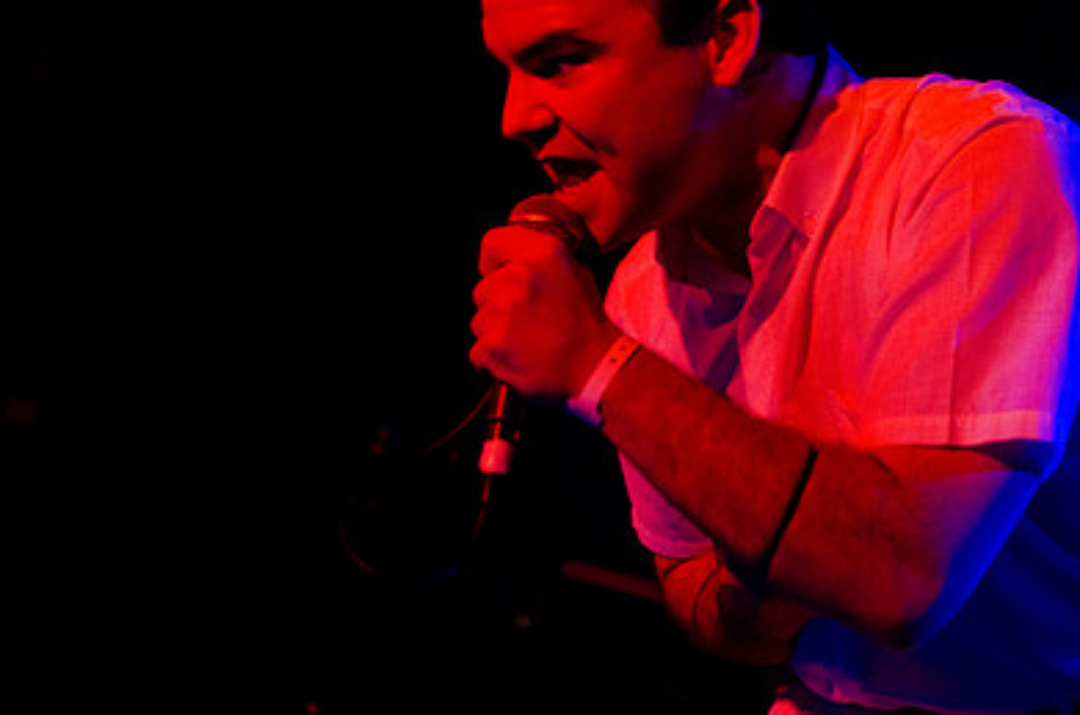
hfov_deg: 20.8
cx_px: 696
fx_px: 2934
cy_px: 276
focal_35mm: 98
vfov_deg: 13.9
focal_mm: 44
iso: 1600
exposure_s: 1/100
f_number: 2.8
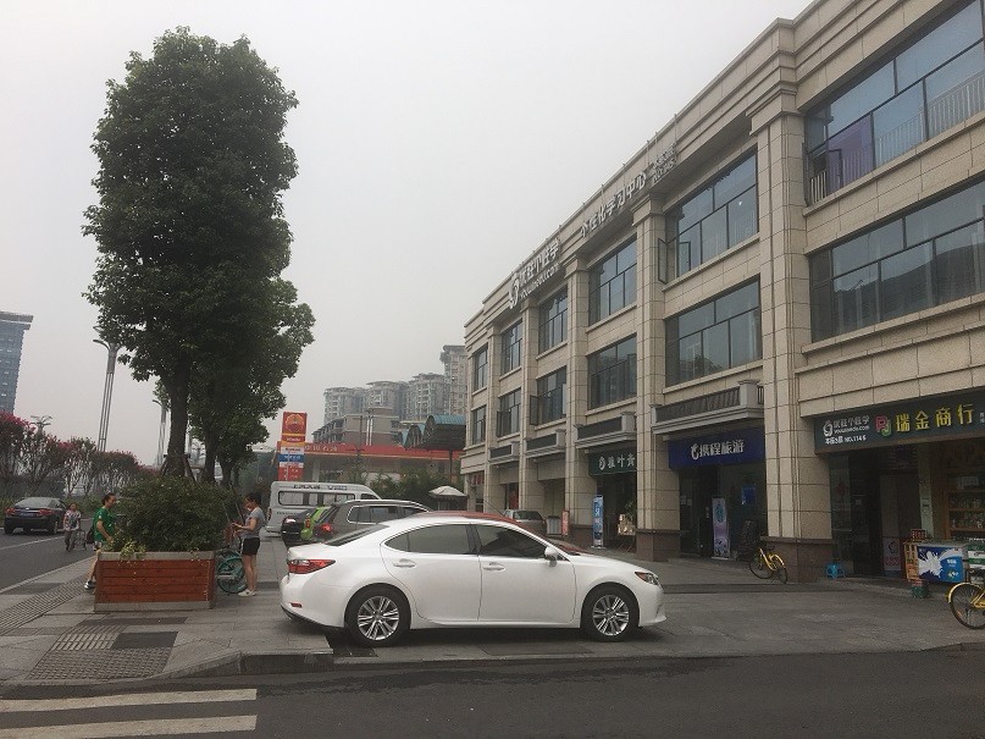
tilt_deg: +9.5
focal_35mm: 29
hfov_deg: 61.7
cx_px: 492
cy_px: 370
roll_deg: -2.2
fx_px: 825
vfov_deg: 48.2
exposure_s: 1/496
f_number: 2.2
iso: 25
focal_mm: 4.15
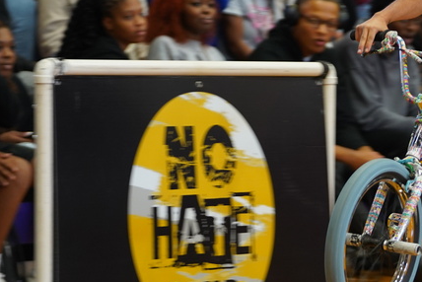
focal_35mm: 354
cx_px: 472
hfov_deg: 5.8
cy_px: 143
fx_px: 4152
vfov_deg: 3.9
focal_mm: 148
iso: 1250
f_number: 2.8
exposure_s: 1/160
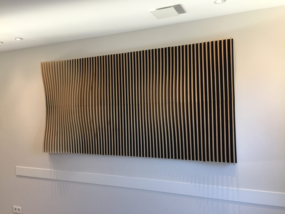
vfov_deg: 48.2
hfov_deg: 61.7
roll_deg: +2.0
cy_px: 107
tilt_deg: +0.0
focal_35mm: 29
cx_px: 142
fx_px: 239
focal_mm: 4.15
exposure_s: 1/33
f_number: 2.2
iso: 32
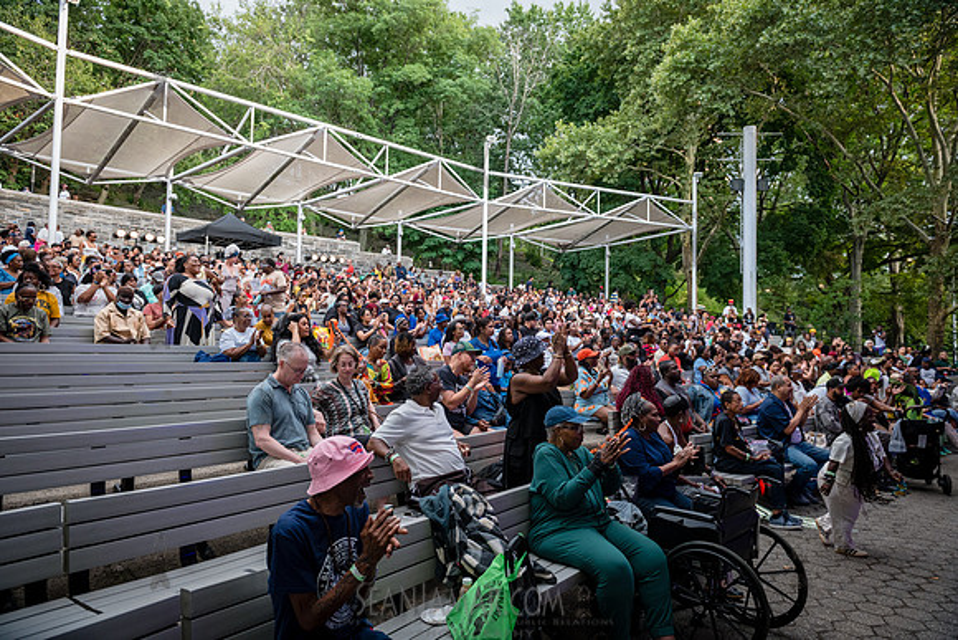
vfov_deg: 53.2
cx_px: 479
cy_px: 320
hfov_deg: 73.7
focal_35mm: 24
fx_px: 639
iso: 1600
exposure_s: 1/250
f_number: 4.5
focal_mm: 24
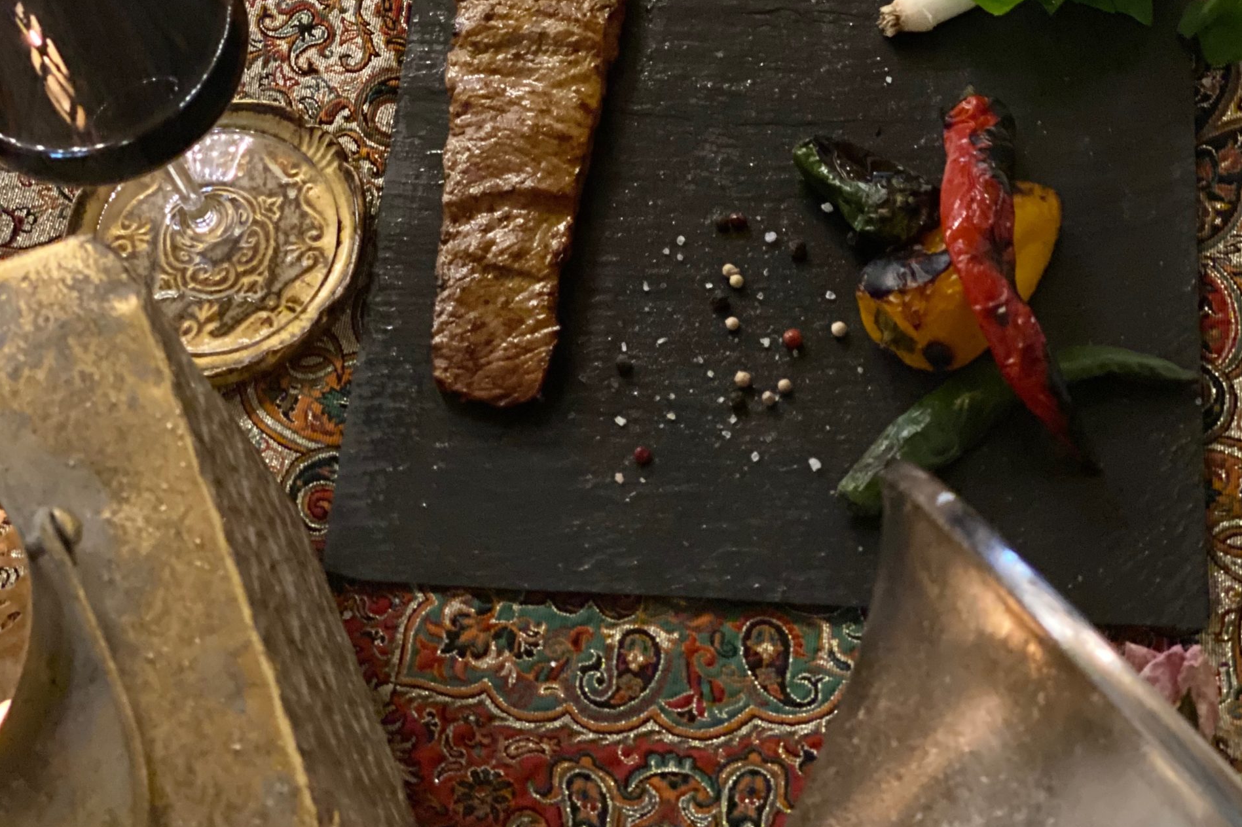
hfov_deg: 27.7
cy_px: 38
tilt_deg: -58.1
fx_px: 2518
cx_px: 625
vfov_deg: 18.3
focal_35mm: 73
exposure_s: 1/14
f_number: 2
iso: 800
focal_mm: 6
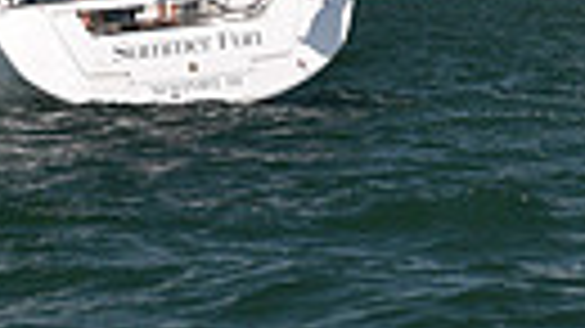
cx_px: -137
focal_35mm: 327
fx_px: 5070
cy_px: -845
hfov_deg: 6.6
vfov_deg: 3.6
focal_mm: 70
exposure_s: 1/800
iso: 320
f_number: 6.3
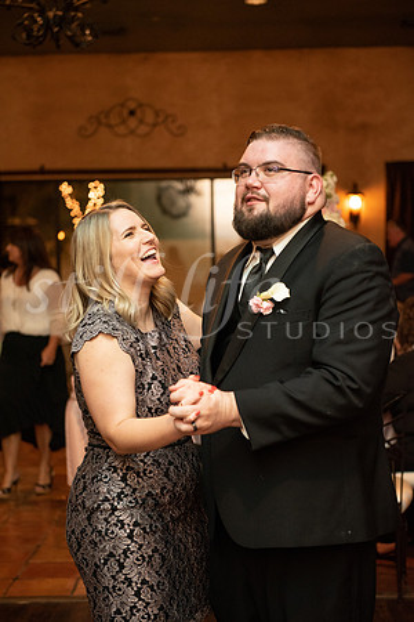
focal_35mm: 70
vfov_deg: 28.8
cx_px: 207
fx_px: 1207
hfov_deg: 19.5
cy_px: 311
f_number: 3.2
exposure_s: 1/125
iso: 3200
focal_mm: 70
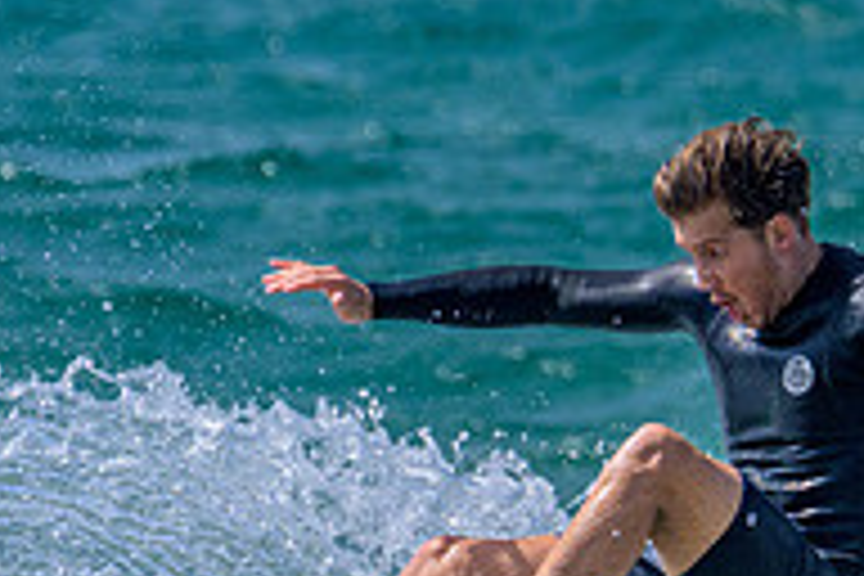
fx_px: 53300
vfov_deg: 0.6
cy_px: 768
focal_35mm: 2221
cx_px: 641
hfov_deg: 0.9
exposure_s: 1/2000
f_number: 11
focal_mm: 600
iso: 900
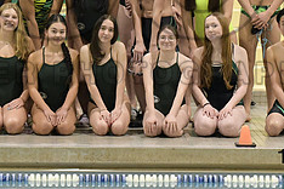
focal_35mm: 260
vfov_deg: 5.3
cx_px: 51
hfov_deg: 7.9
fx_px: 2051
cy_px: -8
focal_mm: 105
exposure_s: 1/500
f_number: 4.5
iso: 10000
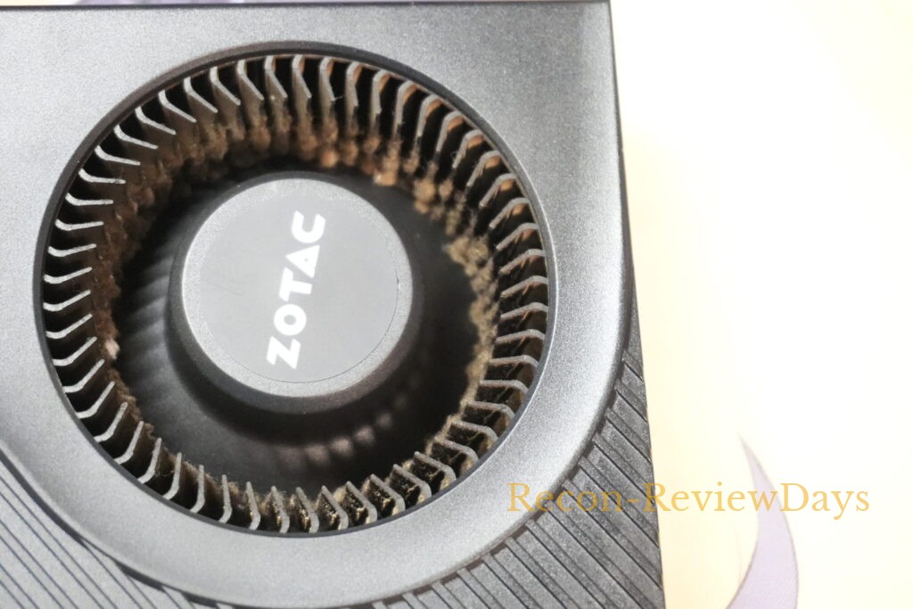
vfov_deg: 18.2
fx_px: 1902
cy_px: 304
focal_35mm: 75
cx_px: 456
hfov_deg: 27.0
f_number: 5.6
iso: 12800
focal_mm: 50
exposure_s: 1/80
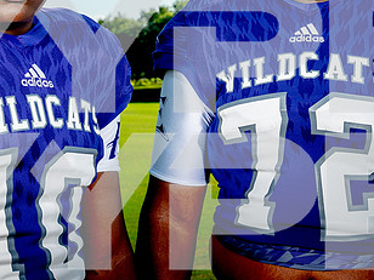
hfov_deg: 21.5
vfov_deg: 16.1
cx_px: 148
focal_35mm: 91
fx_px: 983
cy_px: 45
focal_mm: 47
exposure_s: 1/125
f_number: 9
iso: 100
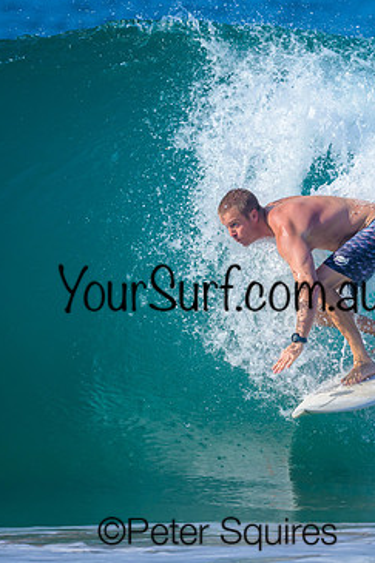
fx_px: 23348
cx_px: 296
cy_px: 262
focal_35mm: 1493
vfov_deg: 1.4
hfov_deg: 0.9
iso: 360
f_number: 6.3
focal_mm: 800
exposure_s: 1/2500
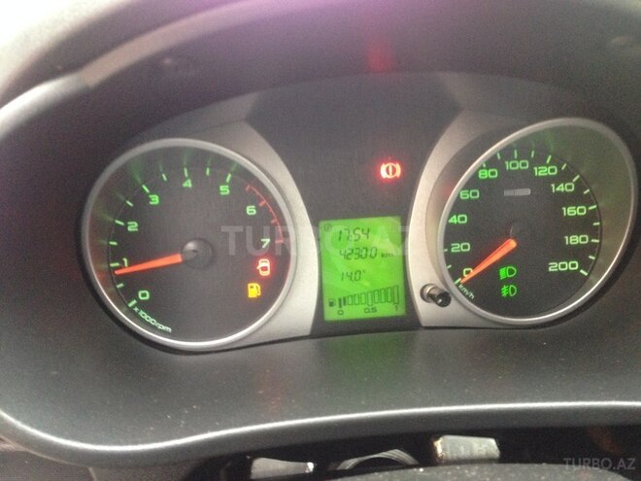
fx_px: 611
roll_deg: +2.3
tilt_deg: -24.5
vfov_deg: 42.9
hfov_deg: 55.4
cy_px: 240
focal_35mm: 33
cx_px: 320
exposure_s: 1/20
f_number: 2.4
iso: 250
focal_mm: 4.12
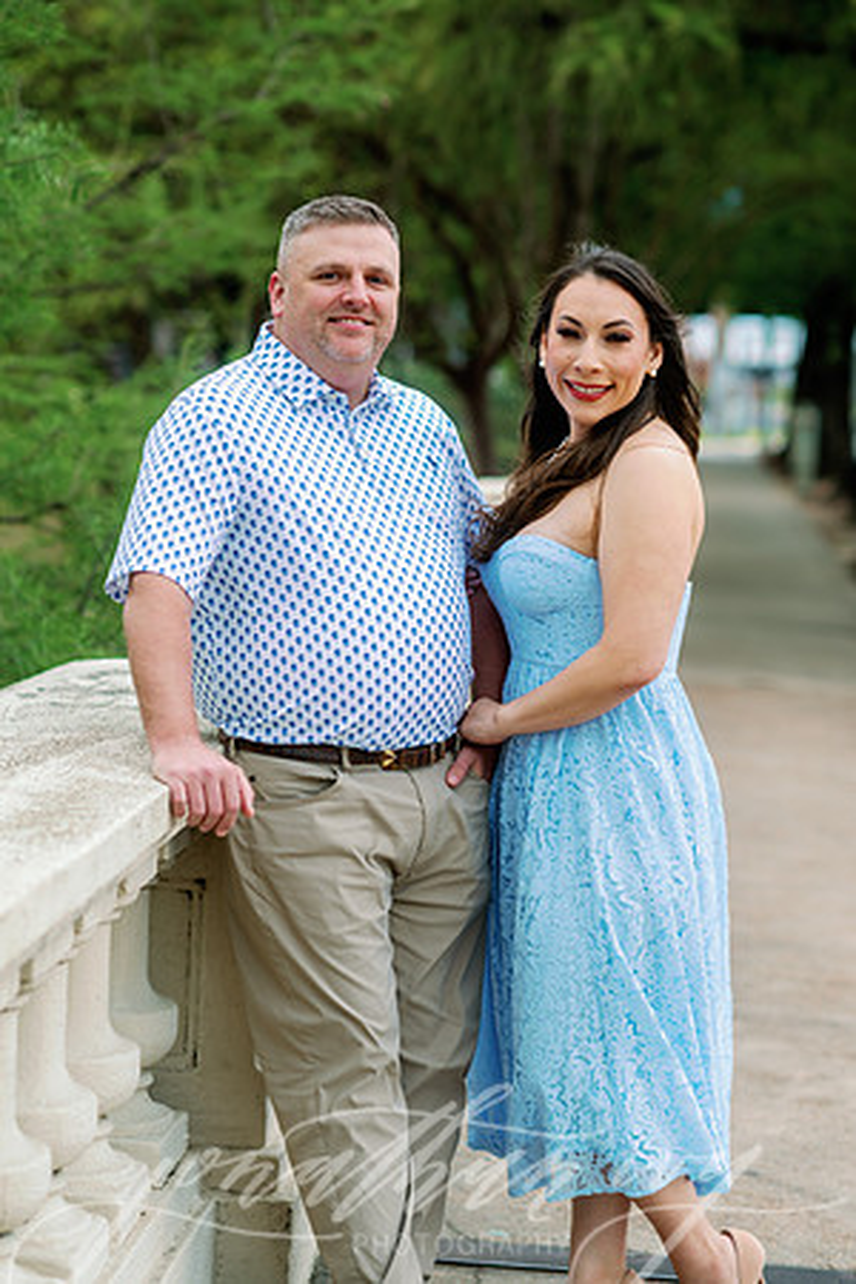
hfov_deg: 16.1
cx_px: 428
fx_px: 3031
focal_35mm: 85
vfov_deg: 23.9
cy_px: 642
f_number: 2.8
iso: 100
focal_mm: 85
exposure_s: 1/400
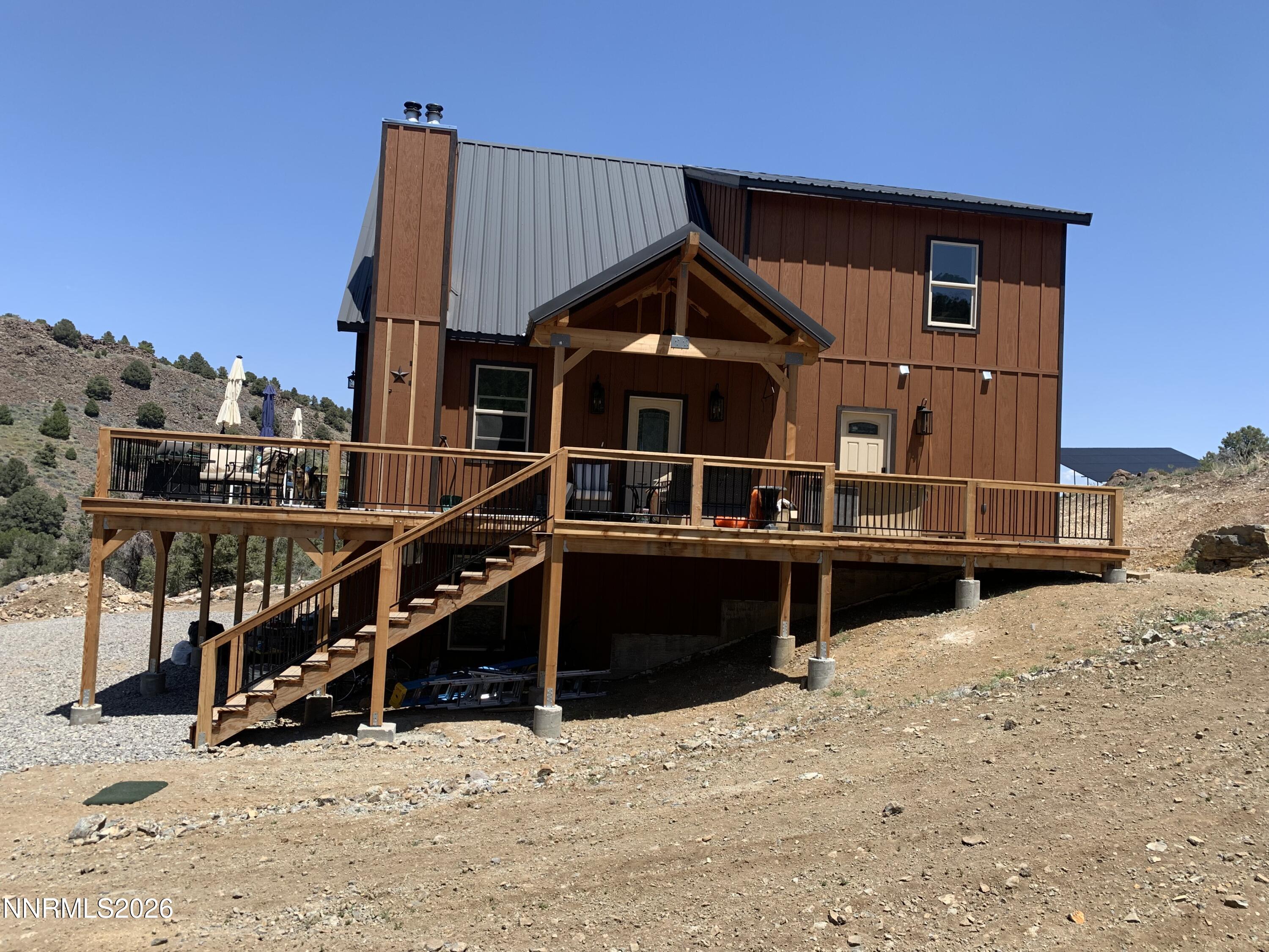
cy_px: 476
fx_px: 953
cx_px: 634
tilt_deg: +3.5
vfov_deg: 53.1
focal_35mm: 26
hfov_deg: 67.3
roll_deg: -2.9
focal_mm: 4.25
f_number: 1.8
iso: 25
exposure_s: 1/1718
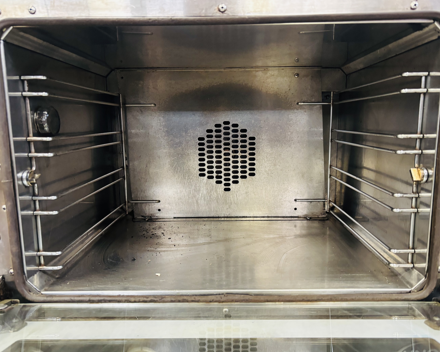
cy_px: 179
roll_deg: +1.4
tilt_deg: -8.6
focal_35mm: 28
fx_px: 365
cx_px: 226
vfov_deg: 51.5
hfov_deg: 62.2
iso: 400
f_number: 1.6
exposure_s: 1/33
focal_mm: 5.96
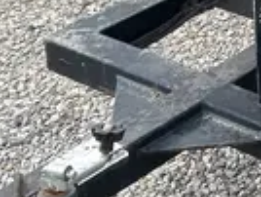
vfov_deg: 10.1
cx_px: 438
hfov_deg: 12.8
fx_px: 1073
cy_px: -124
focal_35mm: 142
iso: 50
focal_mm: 5.7
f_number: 1.5
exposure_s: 1/1009
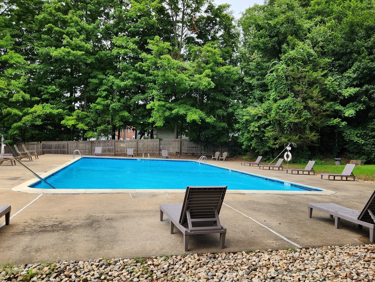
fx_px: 314
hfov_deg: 61.6
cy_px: 147
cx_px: 200
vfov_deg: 48.2
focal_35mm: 29
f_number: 1.8
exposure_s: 1/572
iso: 20
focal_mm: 5.4
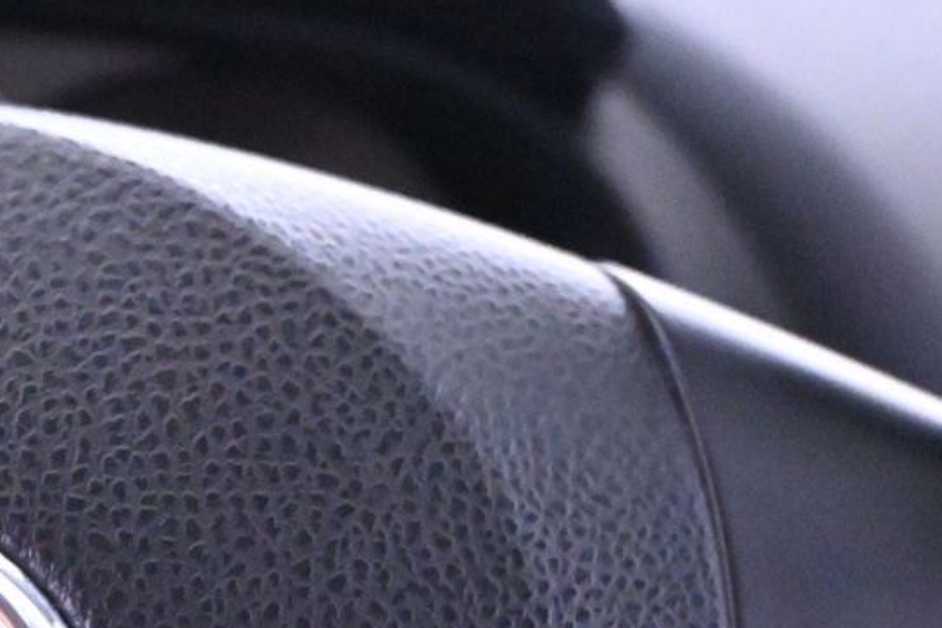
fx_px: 2622
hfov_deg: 19.1
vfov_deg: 13.0
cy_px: 895
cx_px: -216
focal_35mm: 100
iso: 11400
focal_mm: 22.5
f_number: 4
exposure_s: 1/40
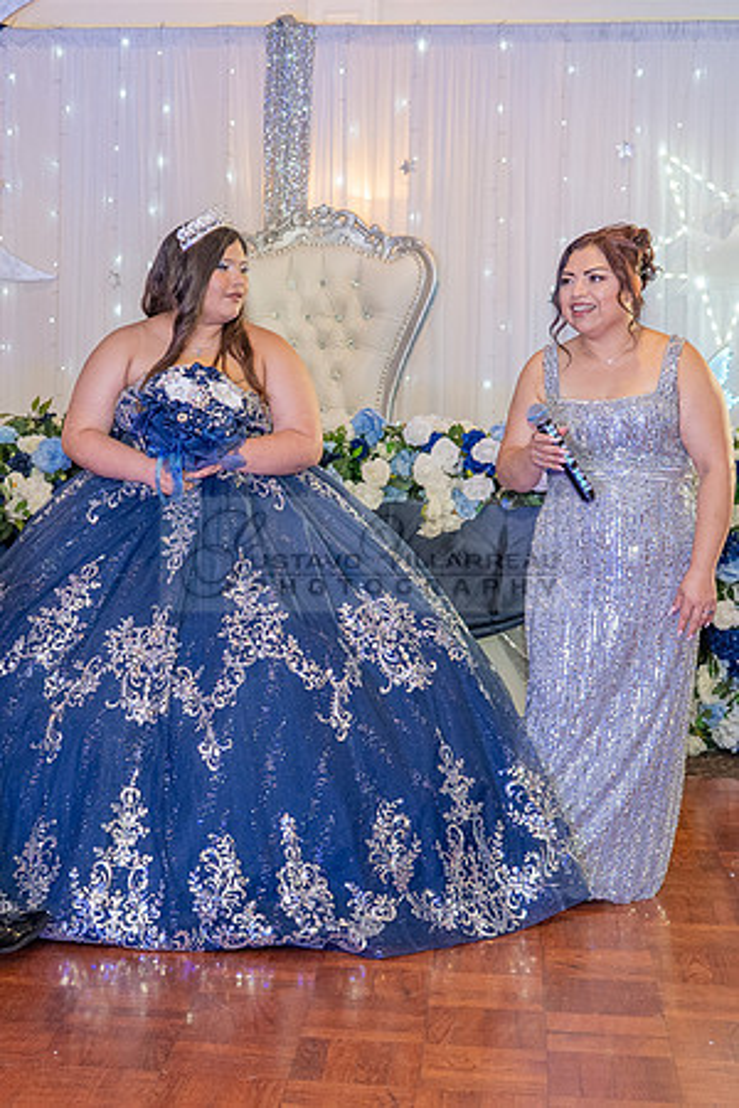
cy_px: 530
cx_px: 180
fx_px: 2217
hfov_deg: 18.8
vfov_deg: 28.1
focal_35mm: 72
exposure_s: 1/200
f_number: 2.8
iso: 1000
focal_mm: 24
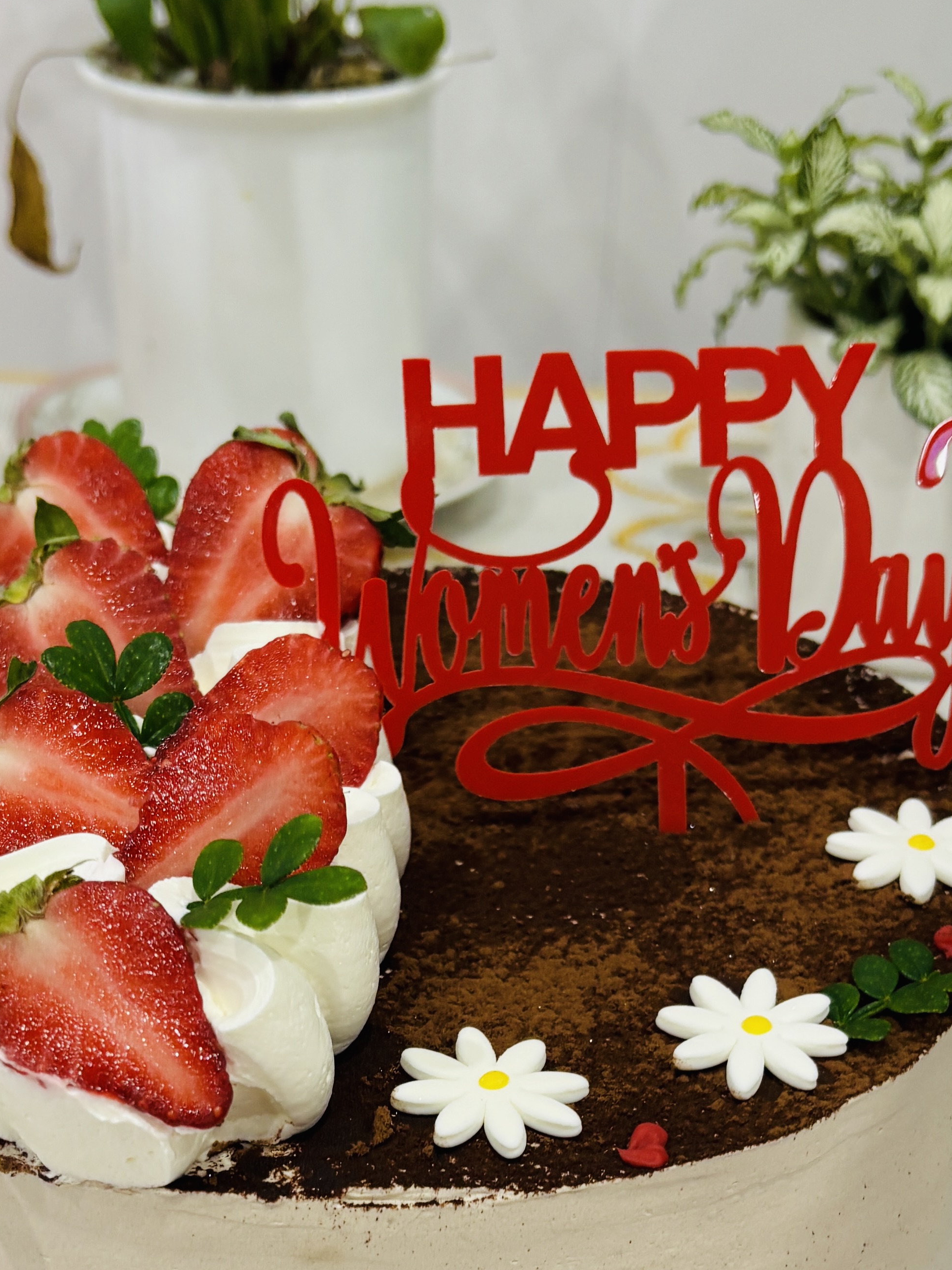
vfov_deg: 32.2
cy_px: 1136
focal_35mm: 57
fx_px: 2090
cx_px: 407
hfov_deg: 25.6
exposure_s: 1/50
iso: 80
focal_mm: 5.96
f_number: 1.6
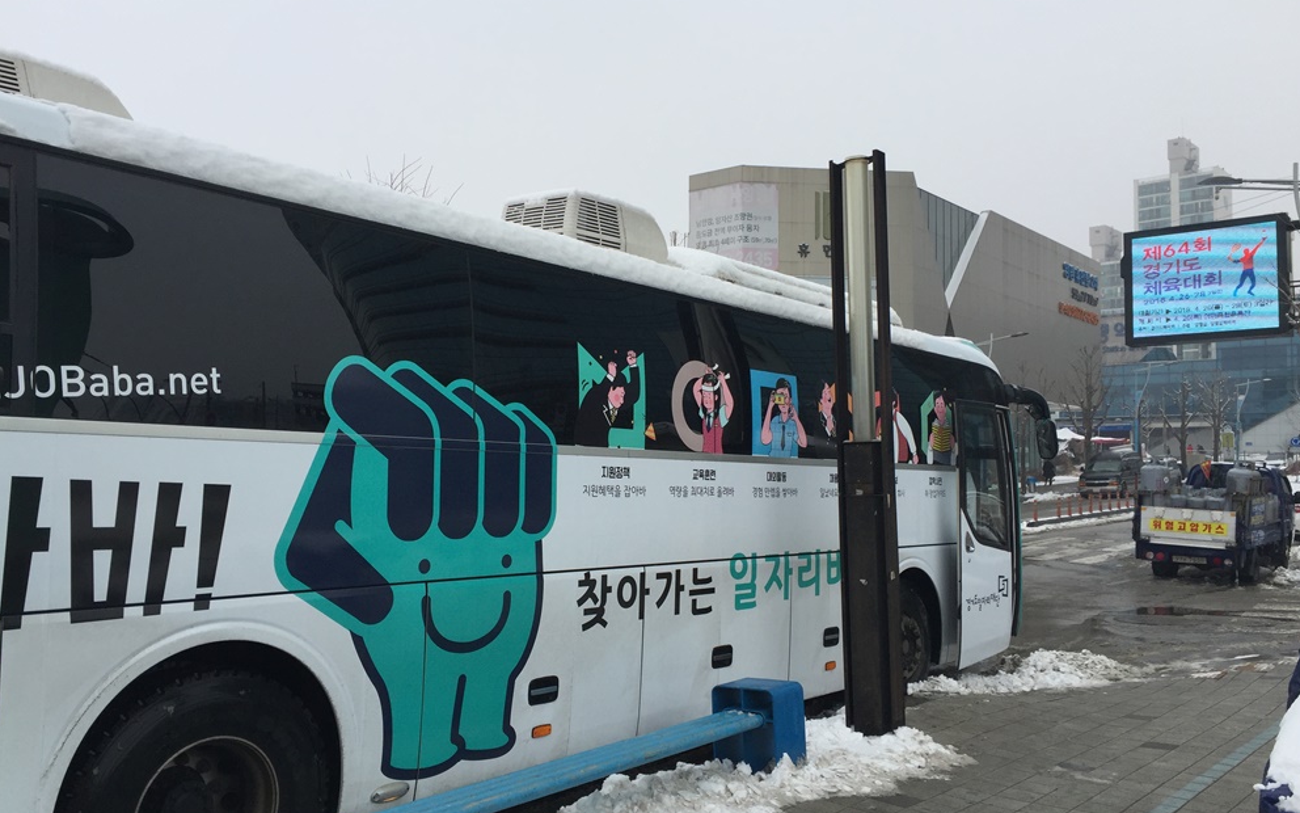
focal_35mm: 31
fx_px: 1098
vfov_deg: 40.6
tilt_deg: +1.5
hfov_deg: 61.2
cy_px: 441
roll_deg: +0.5
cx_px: 653
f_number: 2.2
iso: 32
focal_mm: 4.15
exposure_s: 1/1199
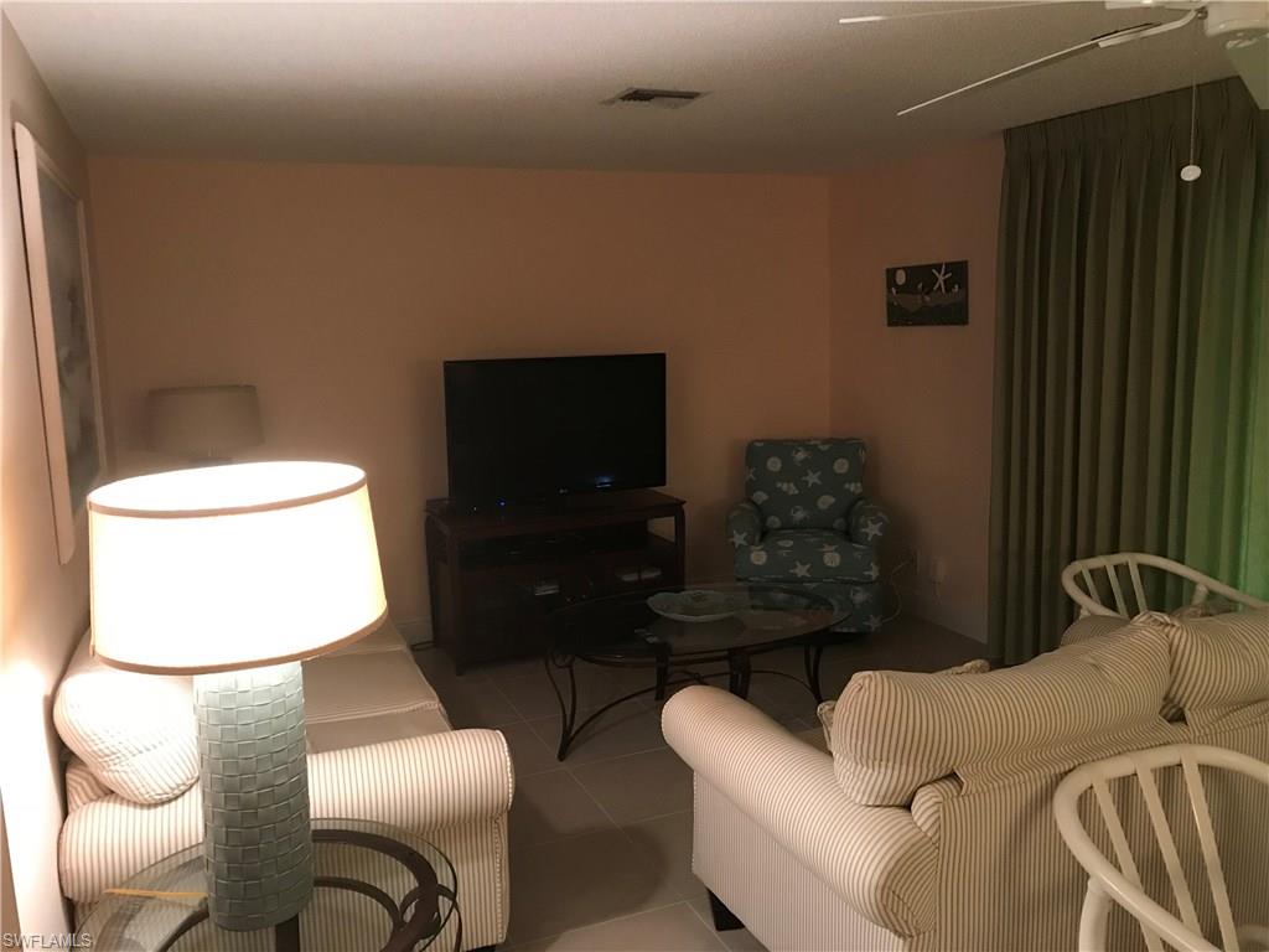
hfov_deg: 63.4
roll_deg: +1.9
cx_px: 634
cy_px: 476
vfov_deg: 49.7
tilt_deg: -6.9
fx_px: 1026
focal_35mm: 28
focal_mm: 3.99
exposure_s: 1/15
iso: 64
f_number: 1.8
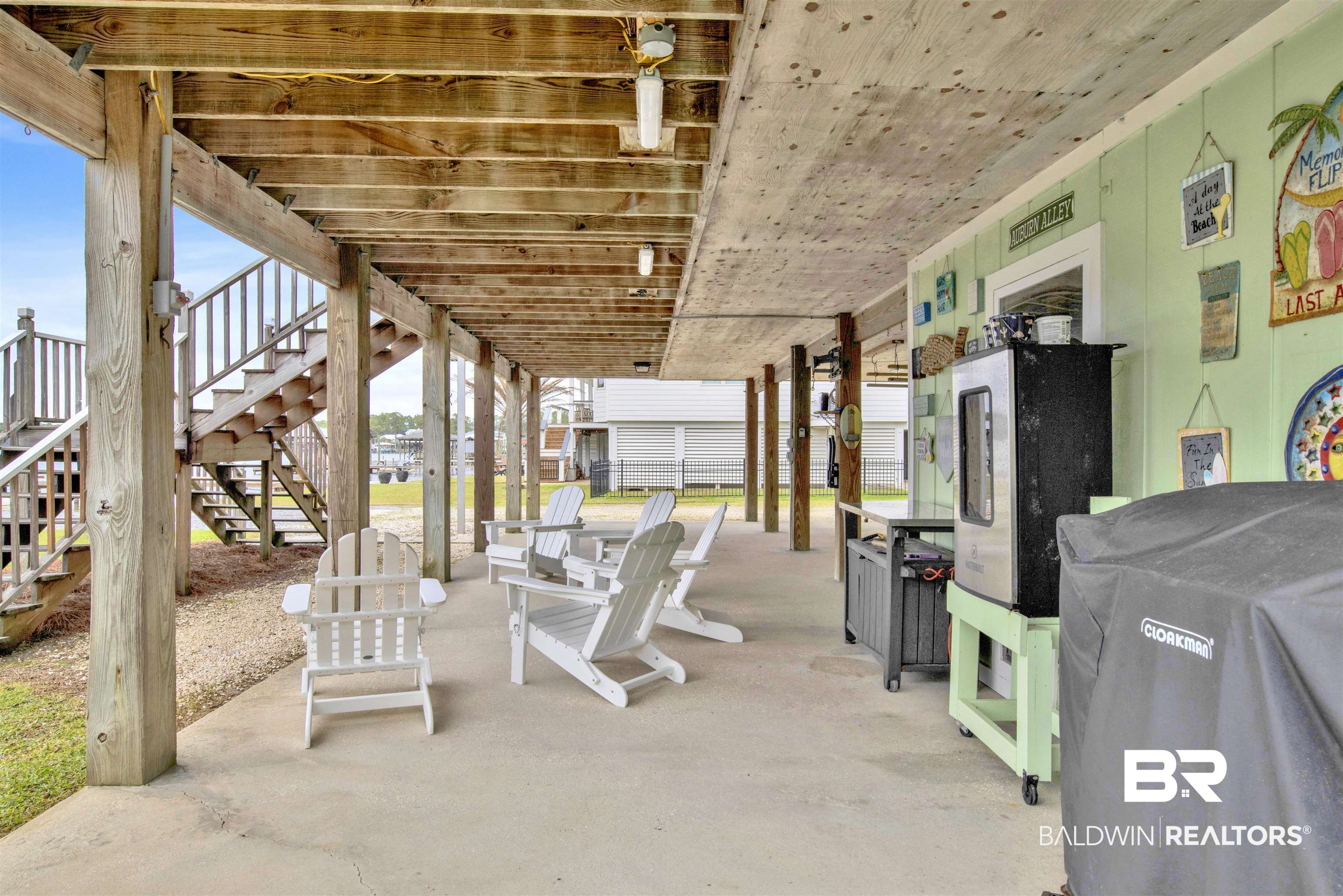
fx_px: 783
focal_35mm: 21
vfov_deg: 59.5
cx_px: 672
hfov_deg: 81.2
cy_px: 448
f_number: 11
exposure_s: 1/25
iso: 200
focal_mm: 21
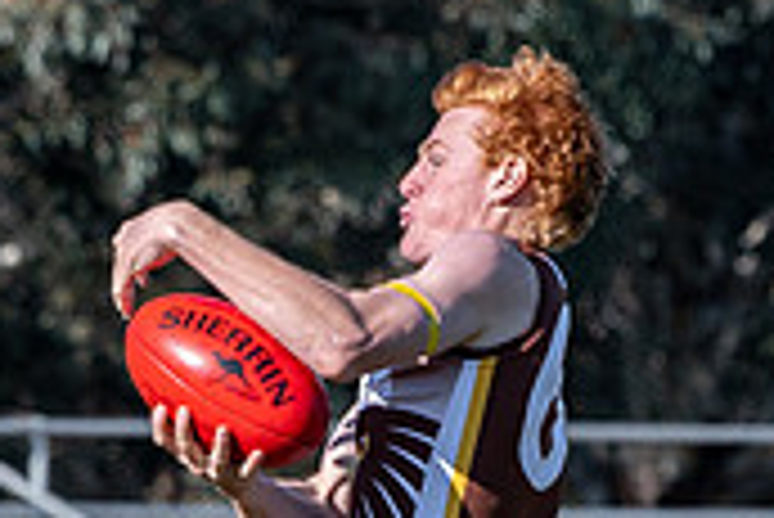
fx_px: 35762
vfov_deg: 0.8
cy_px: 650
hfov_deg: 1.2
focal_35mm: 1662
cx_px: 384
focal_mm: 200
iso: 200
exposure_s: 1/1250
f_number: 5
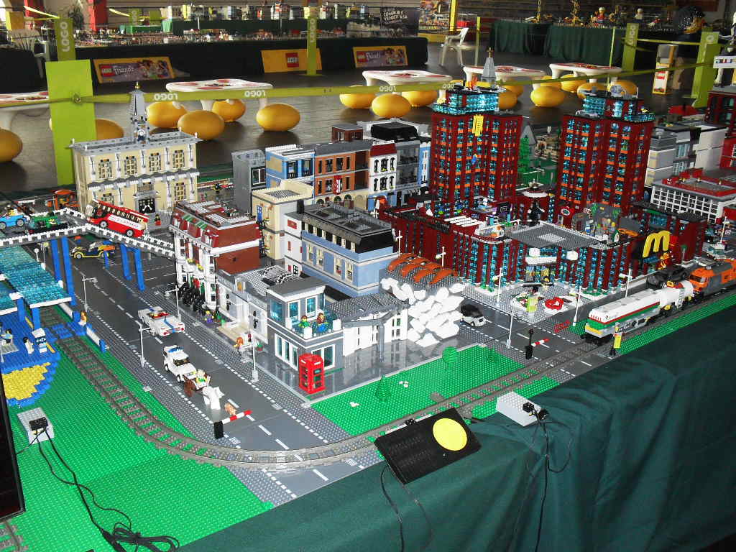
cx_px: 368
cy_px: 276
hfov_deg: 52.6
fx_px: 744
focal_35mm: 35
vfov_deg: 40.7
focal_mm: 6.3
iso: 200
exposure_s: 1/45
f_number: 3.2
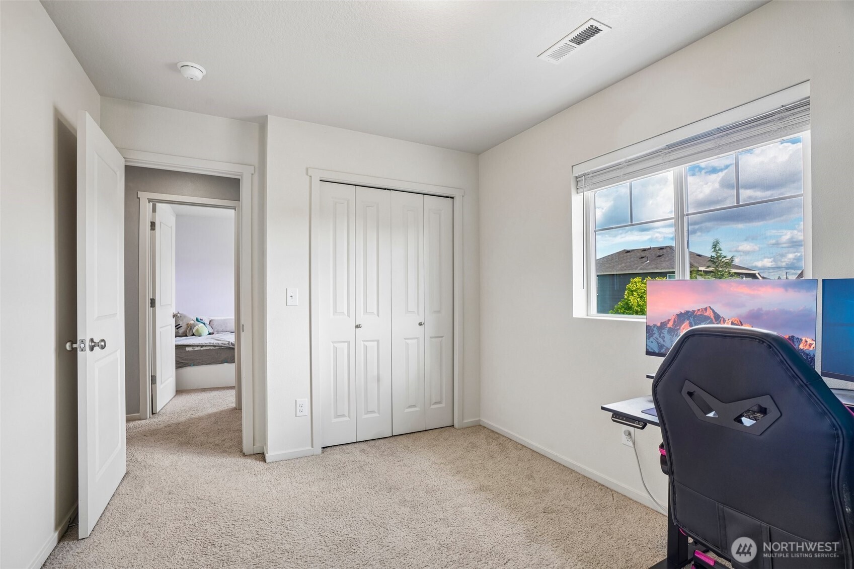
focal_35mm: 16
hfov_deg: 96.7
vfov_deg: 73.7
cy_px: 284
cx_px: 427
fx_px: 379
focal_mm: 16
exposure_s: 1/30
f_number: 8
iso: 400
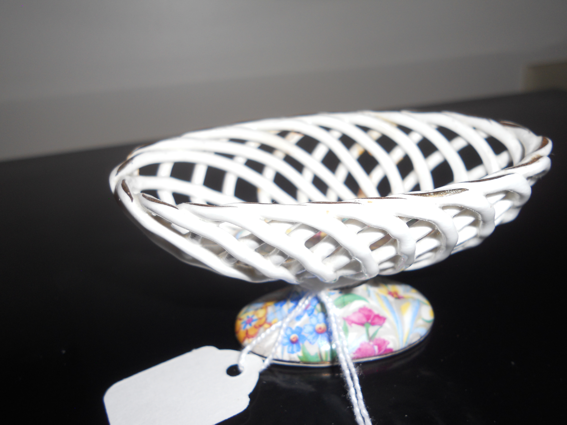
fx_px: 524
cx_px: 284
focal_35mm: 32
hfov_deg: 56.8
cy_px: 212
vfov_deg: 44.2
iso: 80
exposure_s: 1/25
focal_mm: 5.8
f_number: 8.8
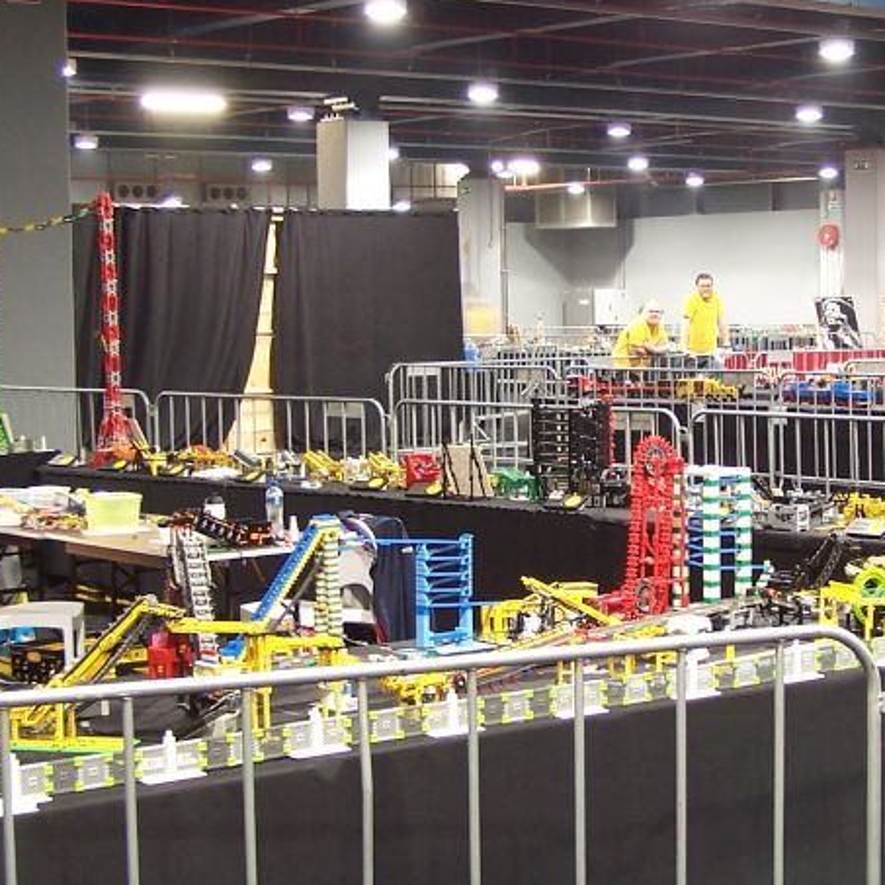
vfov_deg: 22.8
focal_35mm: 76
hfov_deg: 22.5
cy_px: 481
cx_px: 674
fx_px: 2198
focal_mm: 6.3
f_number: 2.8
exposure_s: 1/2
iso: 80
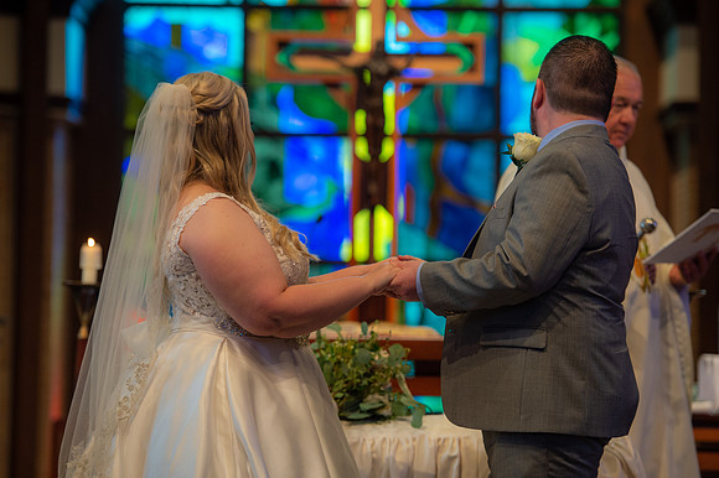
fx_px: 2695
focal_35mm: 135
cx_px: 360
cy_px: 239
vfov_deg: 10.1
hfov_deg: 15.2
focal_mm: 135
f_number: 3.5
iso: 1250
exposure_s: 1/160
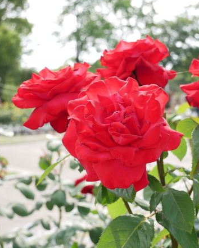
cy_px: 123
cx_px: 134
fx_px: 390
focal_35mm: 53
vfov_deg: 35.3
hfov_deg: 28.4
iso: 200
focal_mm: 20
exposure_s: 1/200
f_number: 5.6
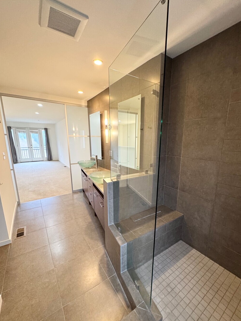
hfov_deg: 81.7
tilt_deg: -12.4
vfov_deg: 98.1
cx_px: 126
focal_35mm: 15
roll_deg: -0.2
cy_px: 170
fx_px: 139
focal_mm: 2.22
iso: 500
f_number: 2.2
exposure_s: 1/60
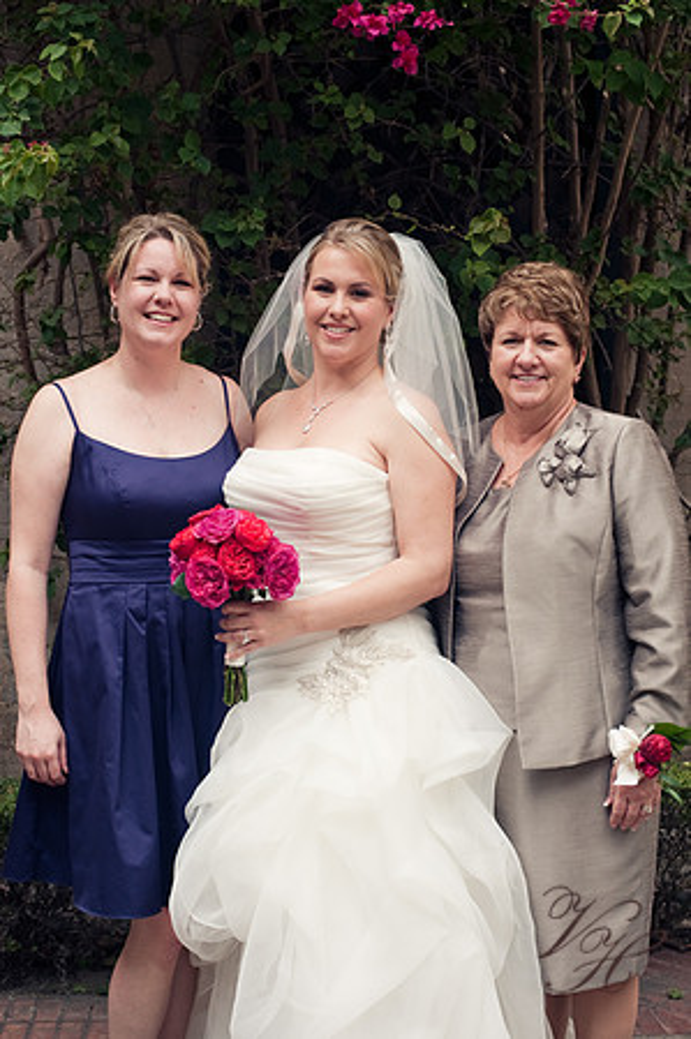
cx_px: 346
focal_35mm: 50
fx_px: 1443
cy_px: 520
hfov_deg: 26.9
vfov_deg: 39.6
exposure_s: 1/250
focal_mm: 50
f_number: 5.6
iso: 400
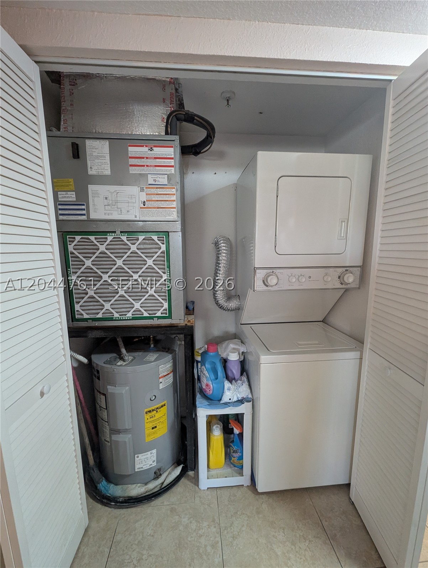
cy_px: 284
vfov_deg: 106.1
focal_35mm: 13
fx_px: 214
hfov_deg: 90.1
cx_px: 214
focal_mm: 1.95
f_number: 2.2
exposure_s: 1/24
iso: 478
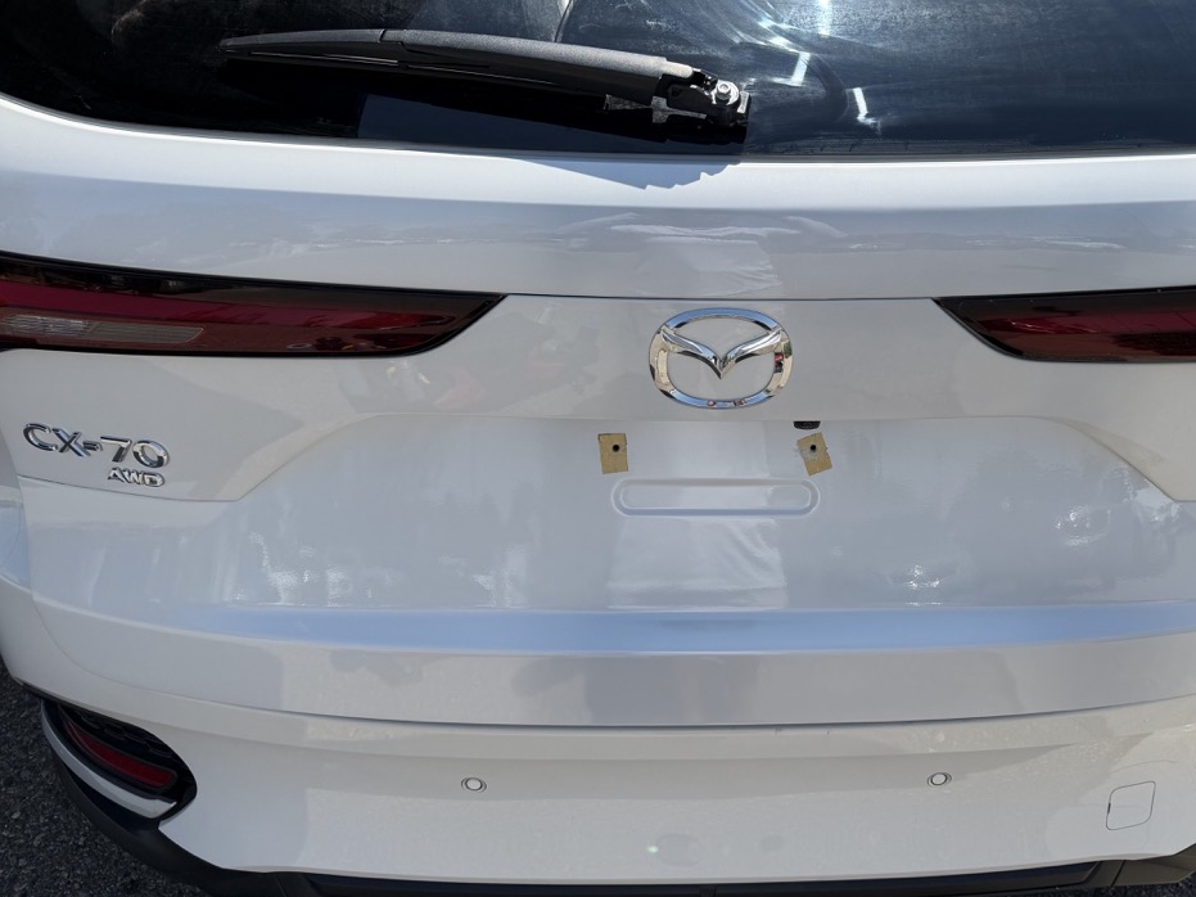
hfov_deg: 54.8
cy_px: 411
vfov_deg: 42.9
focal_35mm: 33
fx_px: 1140
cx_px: 739
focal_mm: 6.76
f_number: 1.78
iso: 80
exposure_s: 1/4405
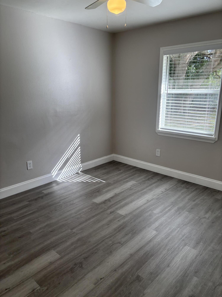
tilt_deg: -15.2
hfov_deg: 53.1
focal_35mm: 26
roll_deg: -0.1
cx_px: 111
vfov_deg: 67.3
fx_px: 222
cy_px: 148
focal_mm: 5.96
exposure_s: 1/167
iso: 64
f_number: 1.6
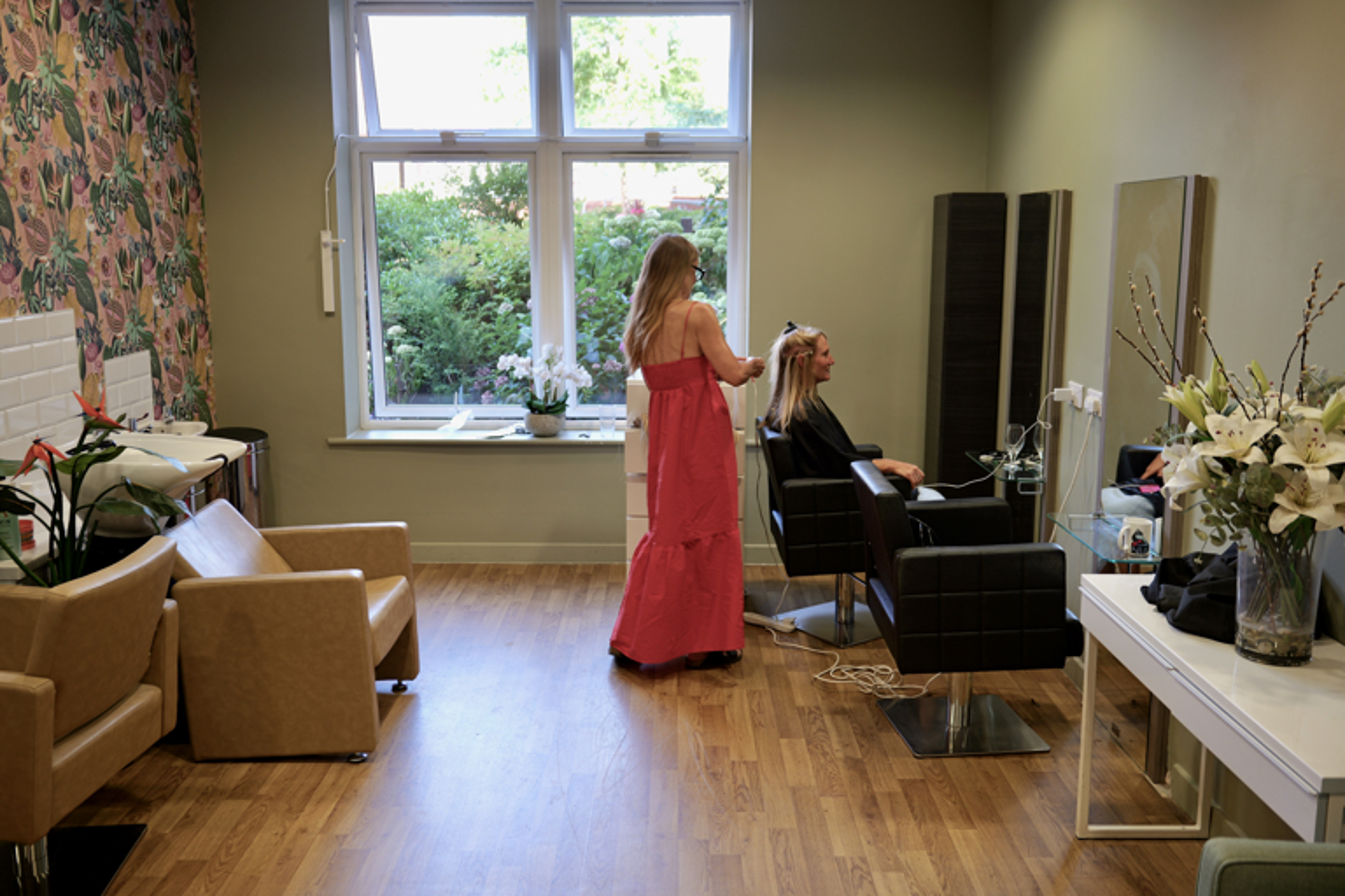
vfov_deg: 46.4
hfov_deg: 65.5
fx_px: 1046
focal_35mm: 28
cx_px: 672
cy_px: 448
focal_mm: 28
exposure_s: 1/60
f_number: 2.8
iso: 200
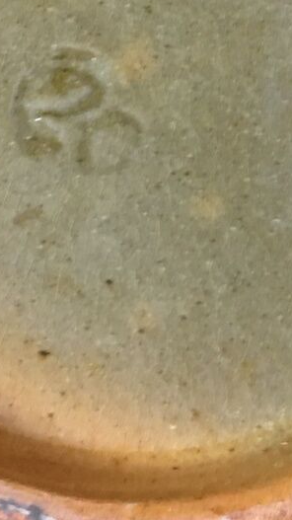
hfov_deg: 10.1
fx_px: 1654
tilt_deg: -75.3
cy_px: 93
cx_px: 75
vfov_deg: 17.7
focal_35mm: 120
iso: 80
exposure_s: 1/17
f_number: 2.2
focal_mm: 4.15
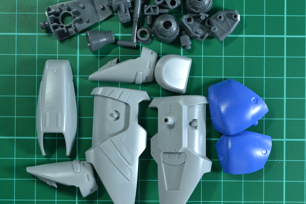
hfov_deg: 28.5
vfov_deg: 19.2
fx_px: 603
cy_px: 104
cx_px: 149
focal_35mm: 71
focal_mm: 36
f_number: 10
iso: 800
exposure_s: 1/40
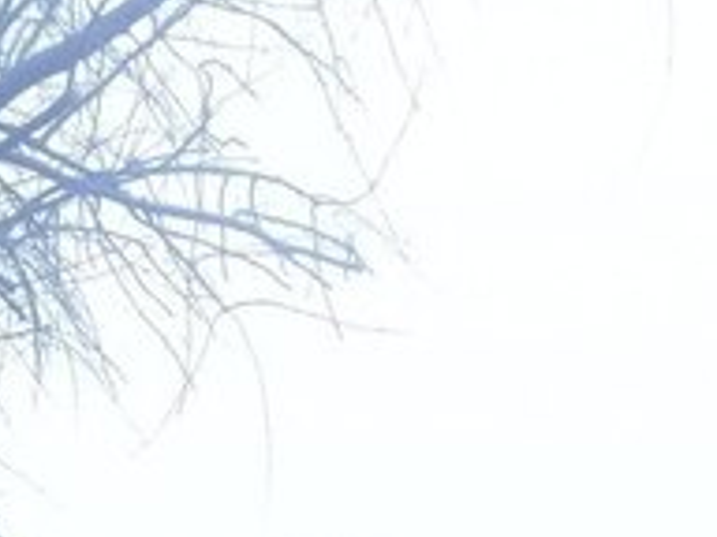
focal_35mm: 80
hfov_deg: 24.3
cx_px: 261
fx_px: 1657
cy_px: 891
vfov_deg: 16.2
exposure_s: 1/20
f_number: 2.2
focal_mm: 3.3
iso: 200
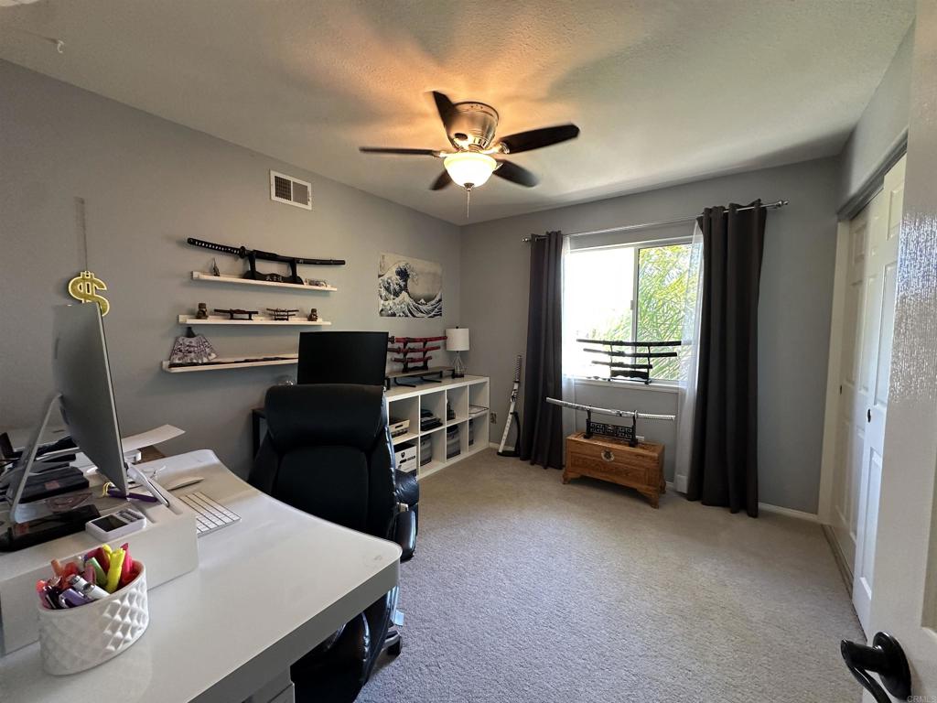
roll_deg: +0.2
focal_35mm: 14
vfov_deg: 85.7
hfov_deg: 102.1
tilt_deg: -3.2
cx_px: 468
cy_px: 352
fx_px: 379
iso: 320
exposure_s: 1/60
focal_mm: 2.22
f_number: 2.2
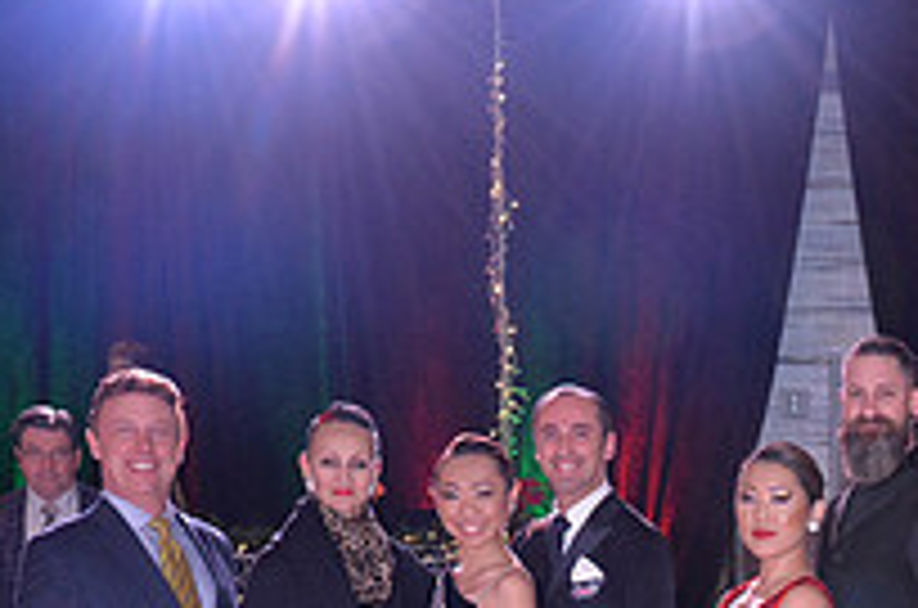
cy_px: 840
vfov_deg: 11.6
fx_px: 2900
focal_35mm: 114
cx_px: 1048
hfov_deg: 17.3
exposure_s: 1/250
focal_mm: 40
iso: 2500
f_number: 5.6
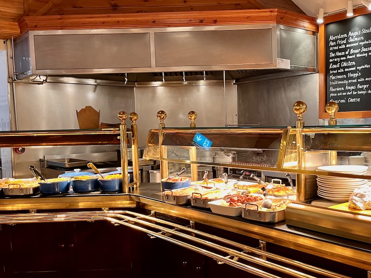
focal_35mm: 38
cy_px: 156
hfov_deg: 47.9
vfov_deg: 37.7
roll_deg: +0.4
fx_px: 407
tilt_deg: -5.7
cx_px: 256
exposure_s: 1/50
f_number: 1.6
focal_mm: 5.1
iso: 80
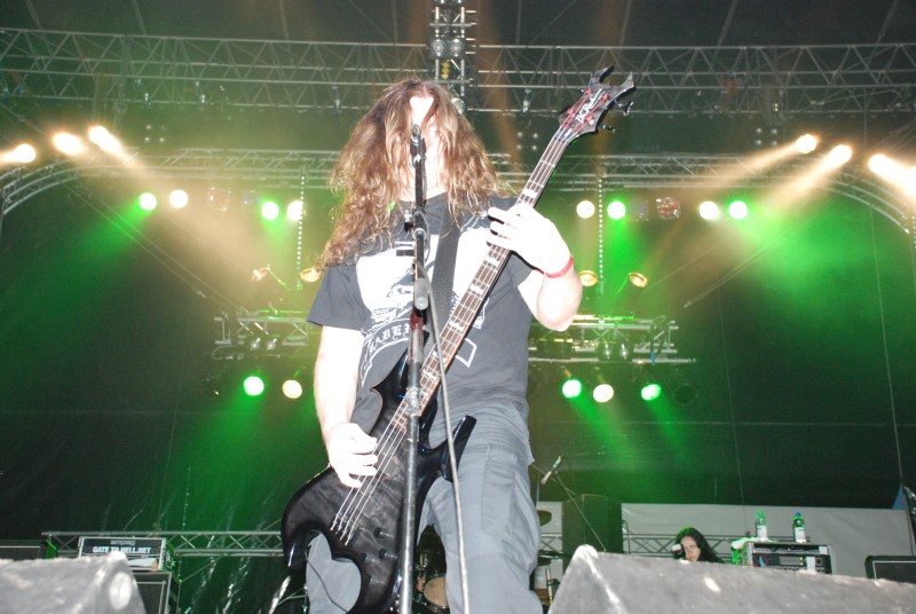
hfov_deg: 42.3
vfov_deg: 29.0
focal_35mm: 46
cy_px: 307
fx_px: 1185
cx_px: 458
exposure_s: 1/60
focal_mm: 31
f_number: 4.8
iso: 1600
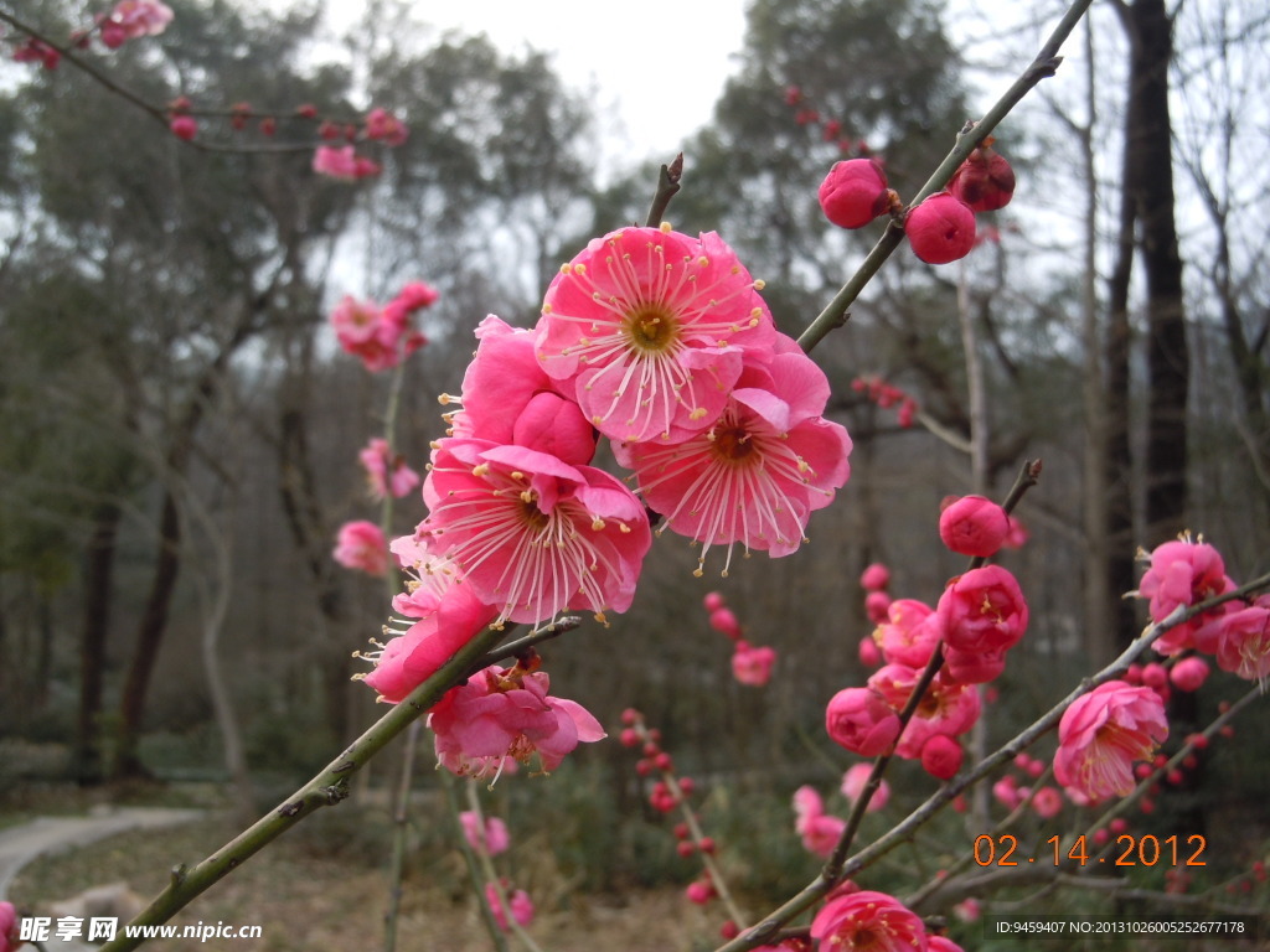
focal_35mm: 33
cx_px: 635
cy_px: 476
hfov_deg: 55.4
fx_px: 1211
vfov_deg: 42.9
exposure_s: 1/125
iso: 100
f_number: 4
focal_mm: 5.9
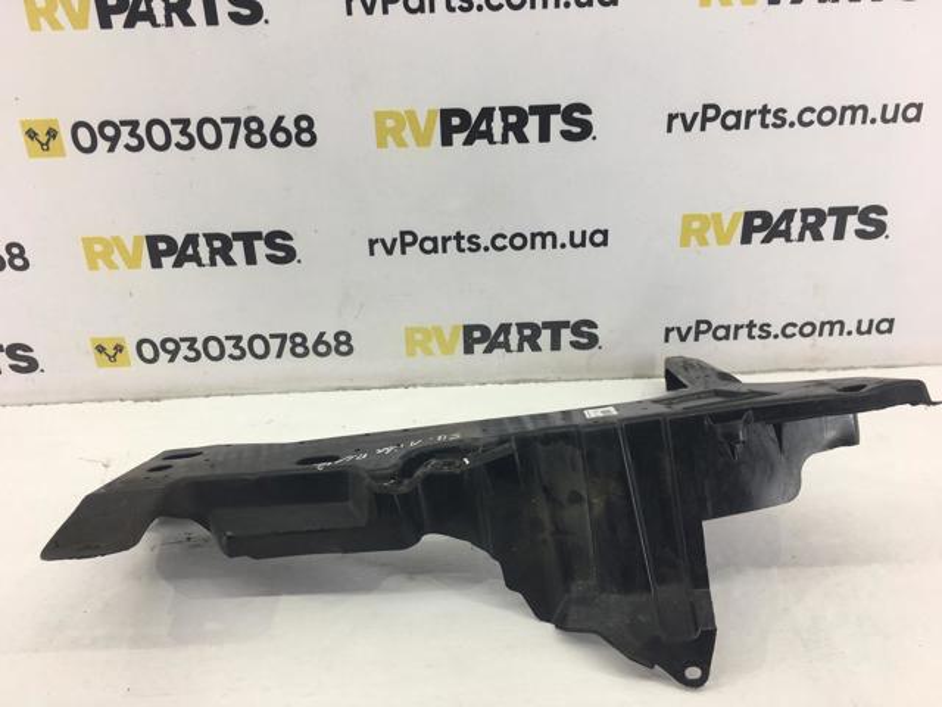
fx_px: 789
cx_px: 471
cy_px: 354
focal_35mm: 29
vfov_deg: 48.2
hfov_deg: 61.7
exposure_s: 1/50
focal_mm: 4.15
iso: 25
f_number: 2.2
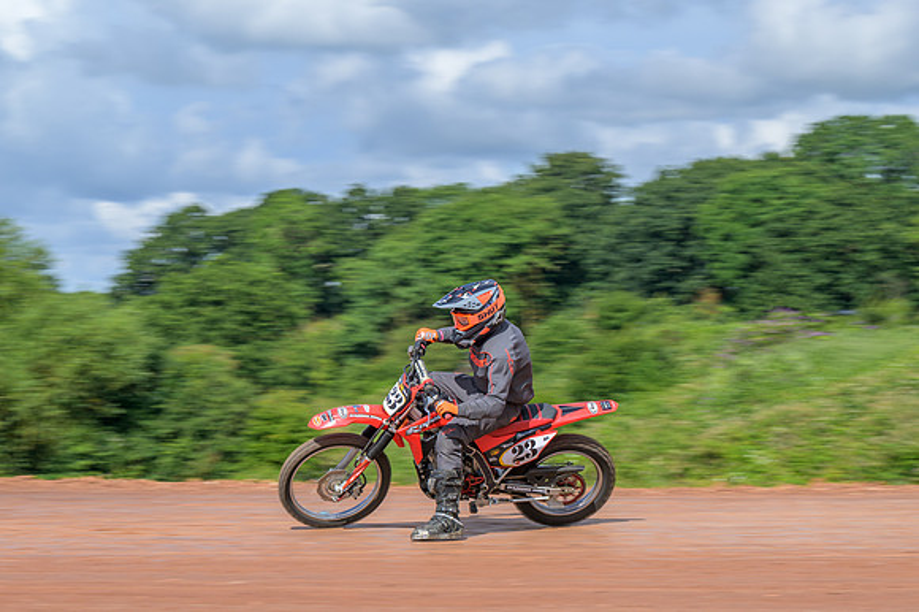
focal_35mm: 123
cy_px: 306
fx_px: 3138
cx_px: 460
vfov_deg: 11.1
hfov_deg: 16.7
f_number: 8
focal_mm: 82
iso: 72
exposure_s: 1/200
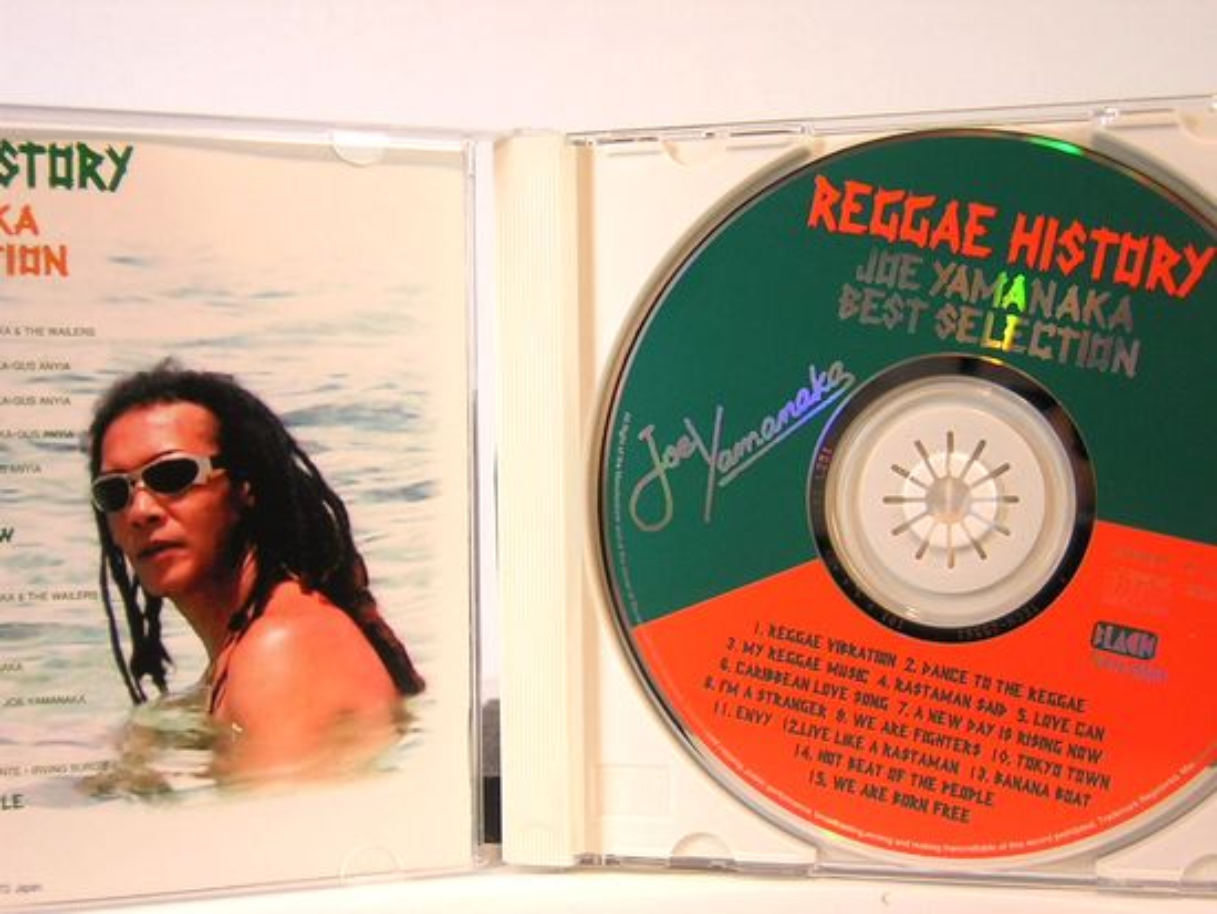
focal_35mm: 62
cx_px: 608
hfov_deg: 31.2
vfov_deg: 23.7
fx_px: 2181
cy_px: 457
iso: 100
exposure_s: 1/53.1
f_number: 3.4
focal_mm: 8.1
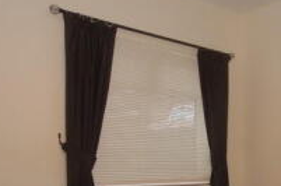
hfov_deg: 37.5
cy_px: 186
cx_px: 259
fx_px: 382
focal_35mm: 49
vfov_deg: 26.0
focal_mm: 10
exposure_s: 1/60
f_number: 4
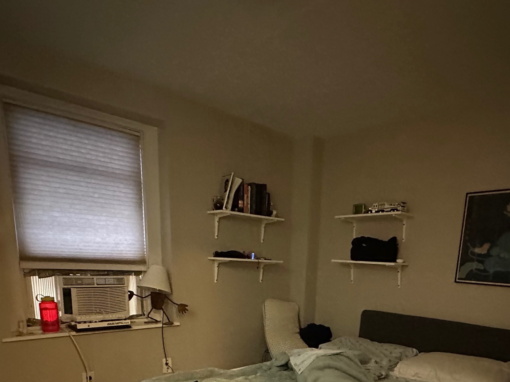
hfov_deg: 69.0
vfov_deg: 49.8
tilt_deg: -12.1
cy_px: 332
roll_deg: -2.2
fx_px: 368
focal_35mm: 25
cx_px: 295
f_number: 2.2
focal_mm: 2.22
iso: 1250
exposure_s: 1/30
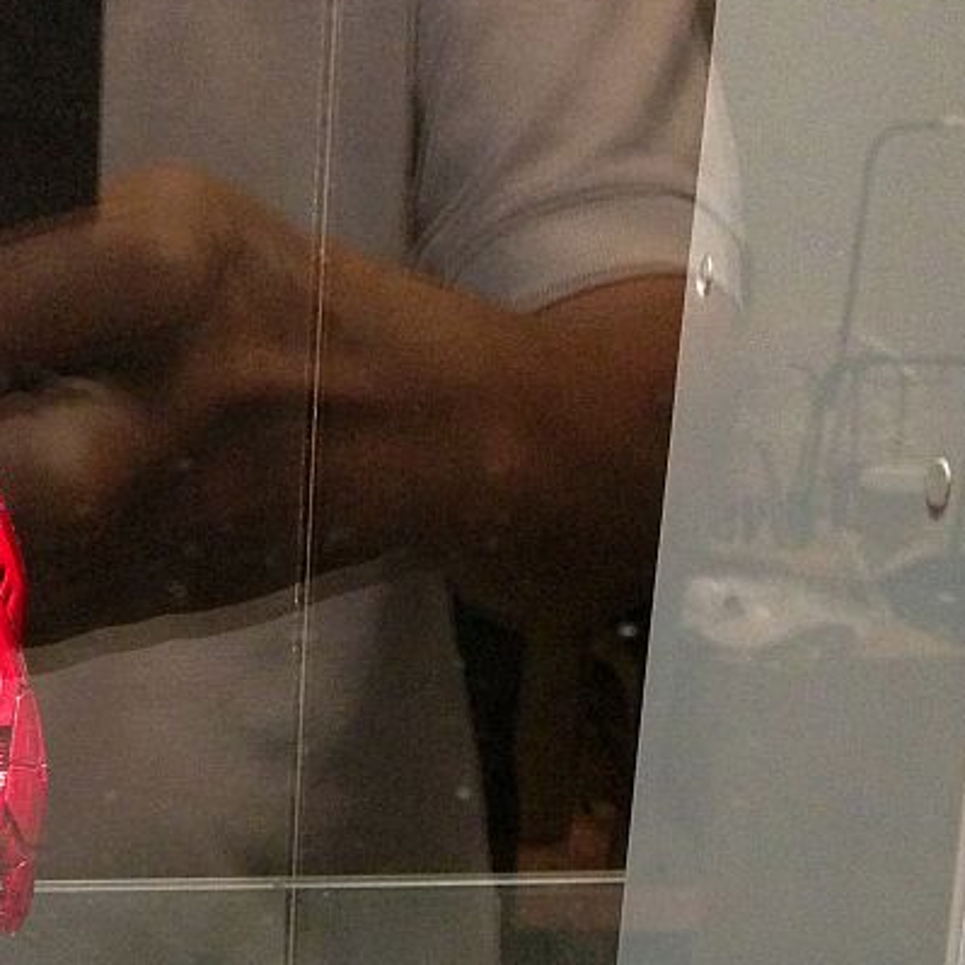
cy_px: 983
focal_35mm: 78
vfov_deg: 21.4
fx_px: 2460
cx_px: 15
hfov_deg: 21.5
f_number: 2.4
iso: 400
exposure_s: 1/20
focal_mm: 4.13
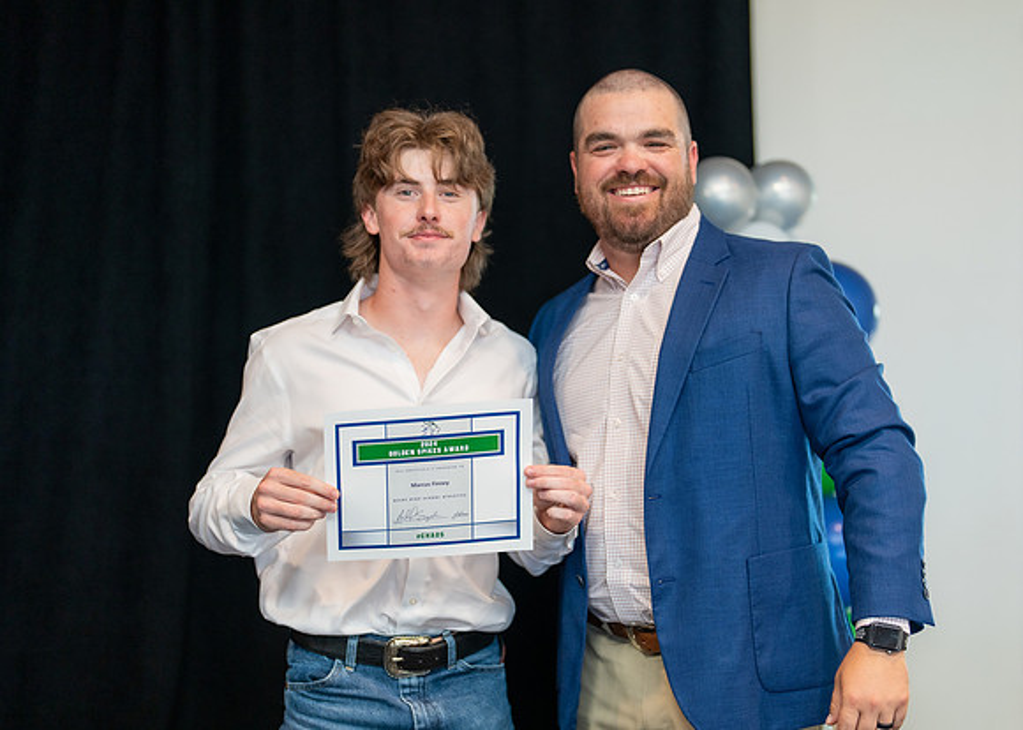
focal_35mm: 62
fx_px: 1803
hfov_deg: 31.6
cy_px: 427
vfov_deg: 22.9
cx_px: 580
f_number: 1.2
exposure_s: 1/320
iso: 250
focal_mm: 50
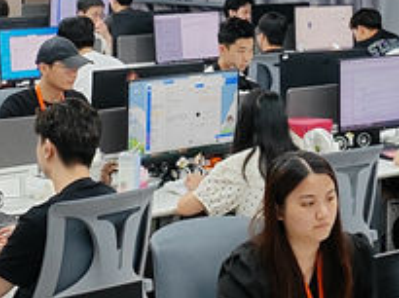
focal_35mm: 132
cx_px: 315
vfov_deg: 11.0
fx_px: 1519
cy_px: -31
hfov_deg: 14.9
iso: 200
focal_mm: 5.52
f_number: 1.9
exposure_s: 1/100
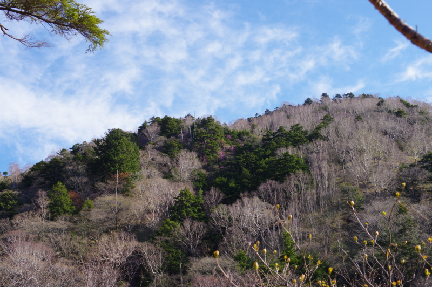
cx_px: 216
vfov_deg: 25.9
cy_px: 144
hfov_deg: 38.2
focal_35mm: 52
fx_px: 623
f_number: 5.6
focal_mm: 35
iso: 200
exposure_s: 1/500
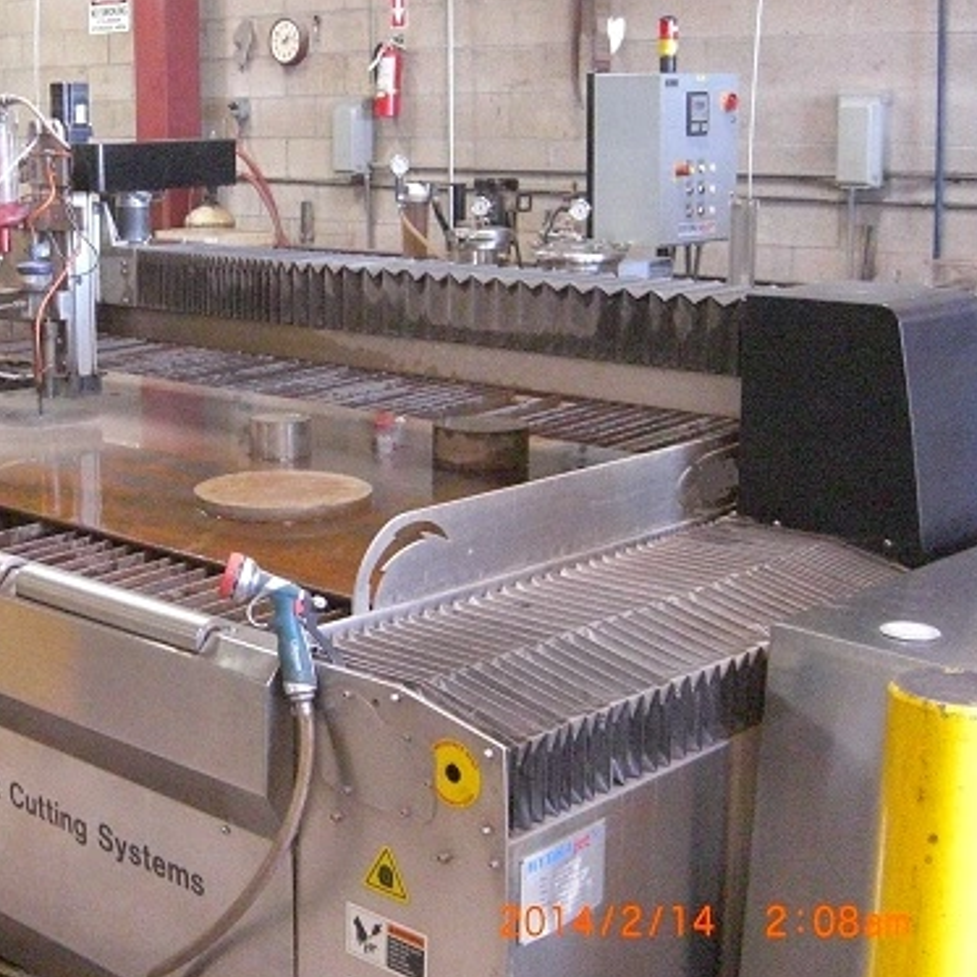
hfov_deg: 31.0
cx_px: 217
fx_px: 1724
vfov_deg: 31.6
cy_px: 453
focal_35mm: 54
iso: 1600
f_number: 2.8
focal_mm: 7.9
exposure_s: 1/100
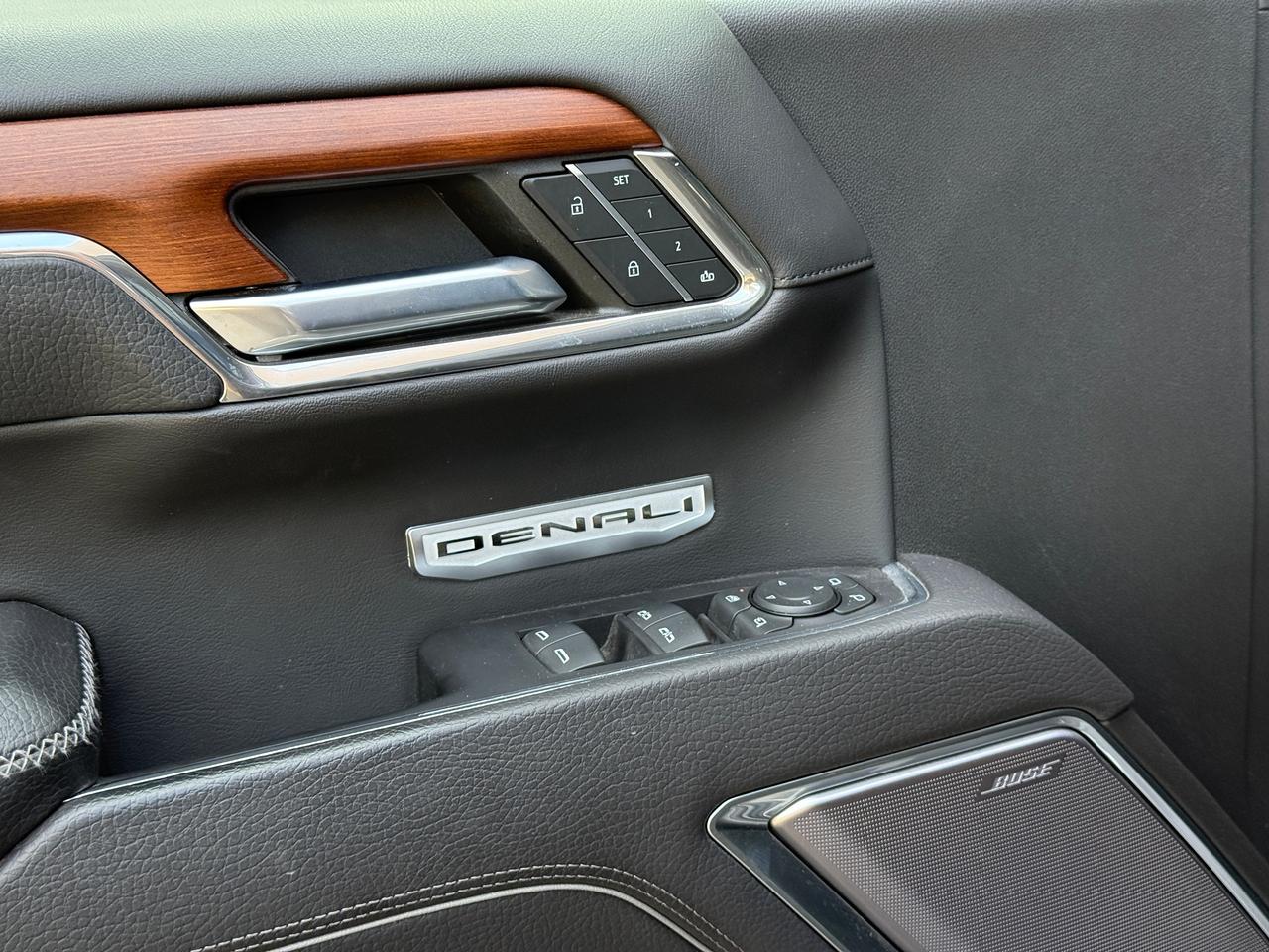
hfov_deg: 39.7
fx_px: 1760
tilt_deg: -18.9
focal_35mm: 48
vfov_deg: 30.3
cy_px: 476
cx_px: 634
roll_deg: +2.3
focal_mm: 6.76
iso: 160
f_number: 1.78
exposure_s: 1/174
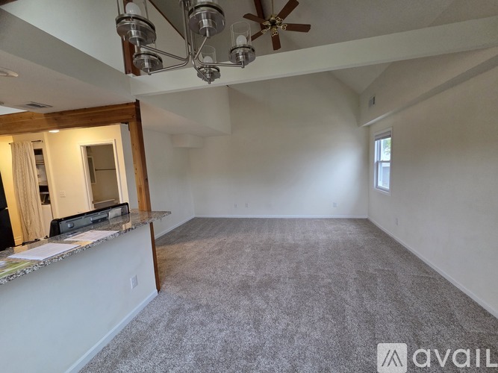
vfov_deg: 89.9
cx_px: 249
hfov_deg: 106.2
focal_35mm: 13
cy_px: 186
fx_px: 187
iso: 400
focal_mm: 2.2
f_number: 2.2
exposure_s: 1/60
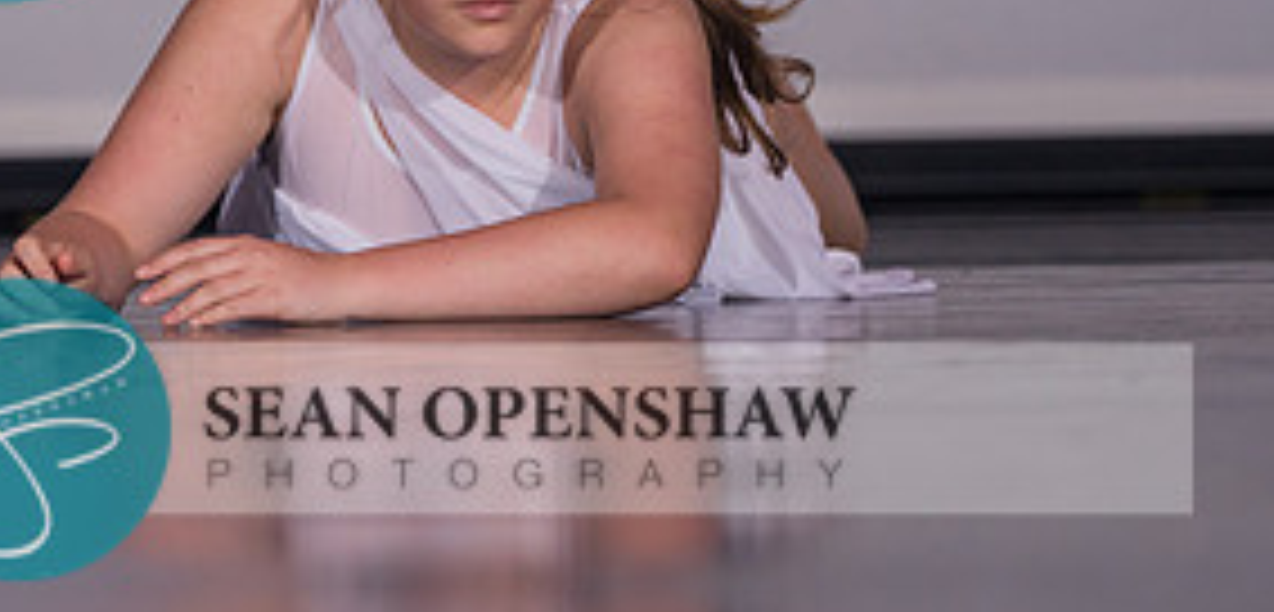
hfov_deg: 5.1
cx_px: -50
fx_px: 14177
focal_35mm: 434
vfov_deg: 2.5
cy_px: 59
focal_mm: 148
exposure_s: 1/500
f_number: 2.8
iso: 500
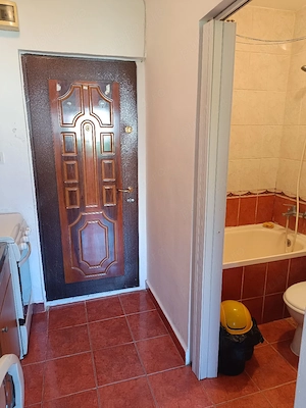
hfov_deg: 56.8
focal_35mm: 24
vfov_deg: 71.6
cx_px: 153
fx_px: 283
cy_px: 204
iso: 449
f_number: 1.88
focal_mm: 5.59
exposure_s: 1/50.3
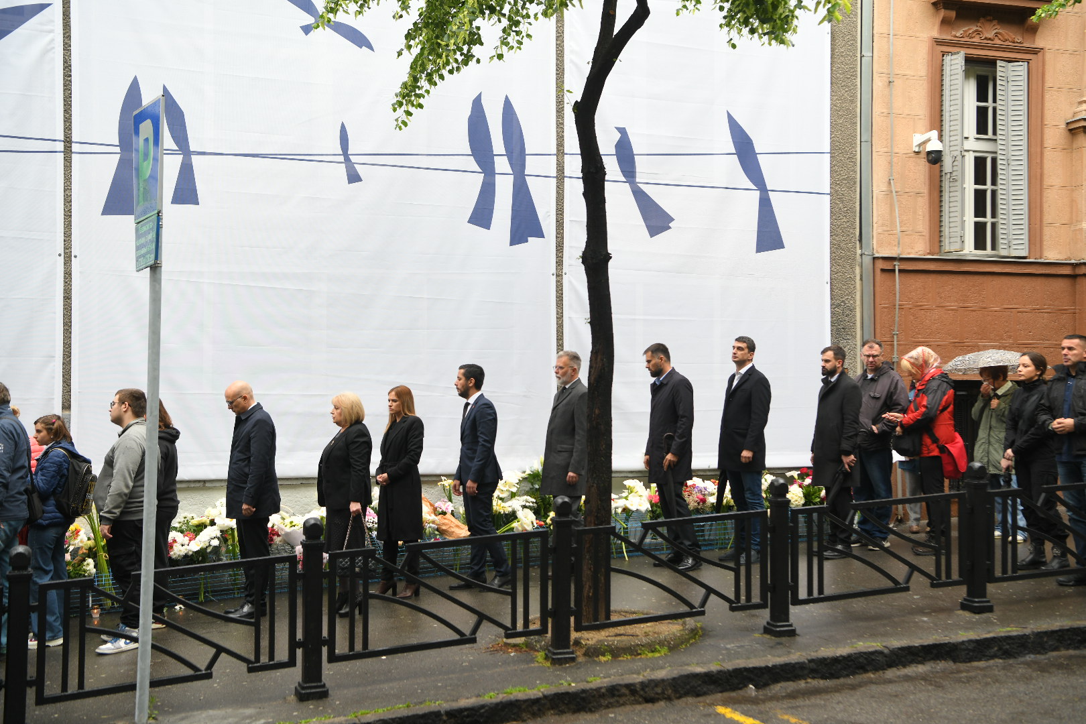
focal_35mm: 45
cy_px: 362
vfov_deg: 29.9
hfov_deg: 43.6
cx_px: 543
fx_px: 1357
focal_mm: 45
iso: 640
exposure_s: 1/250
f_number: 4
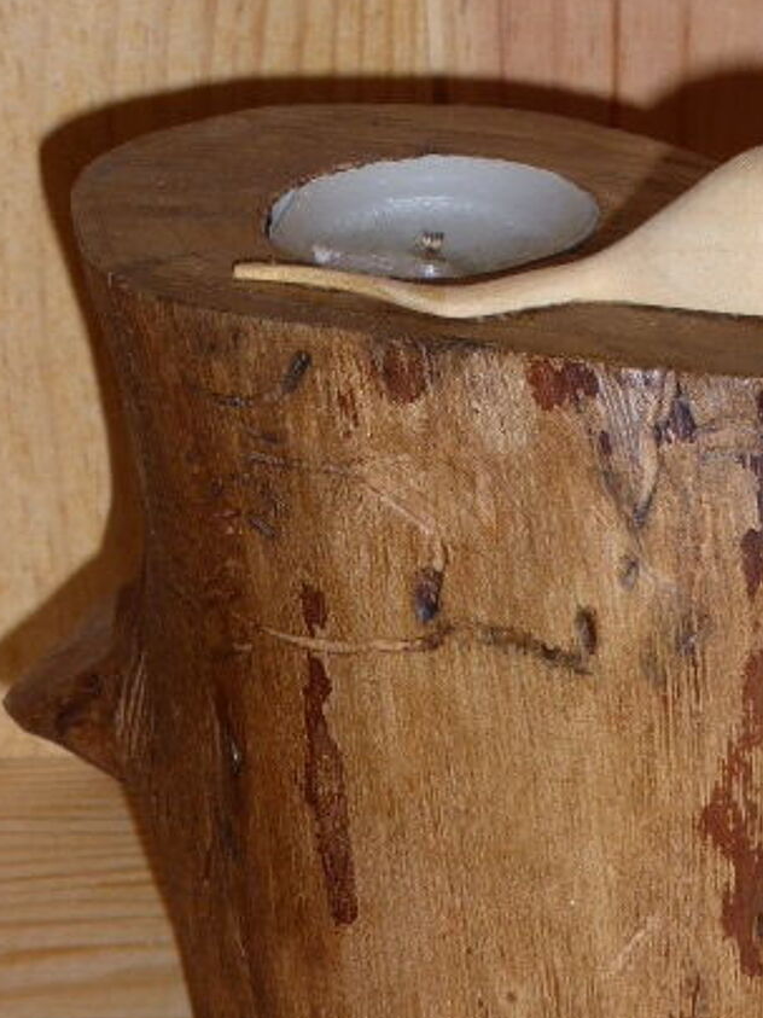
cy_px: 514
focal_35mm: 117
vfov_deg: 16.8
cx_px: 594
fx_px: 3439
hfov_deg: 12.6
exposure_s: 1/60
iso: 100
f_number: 5
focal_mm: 12.5
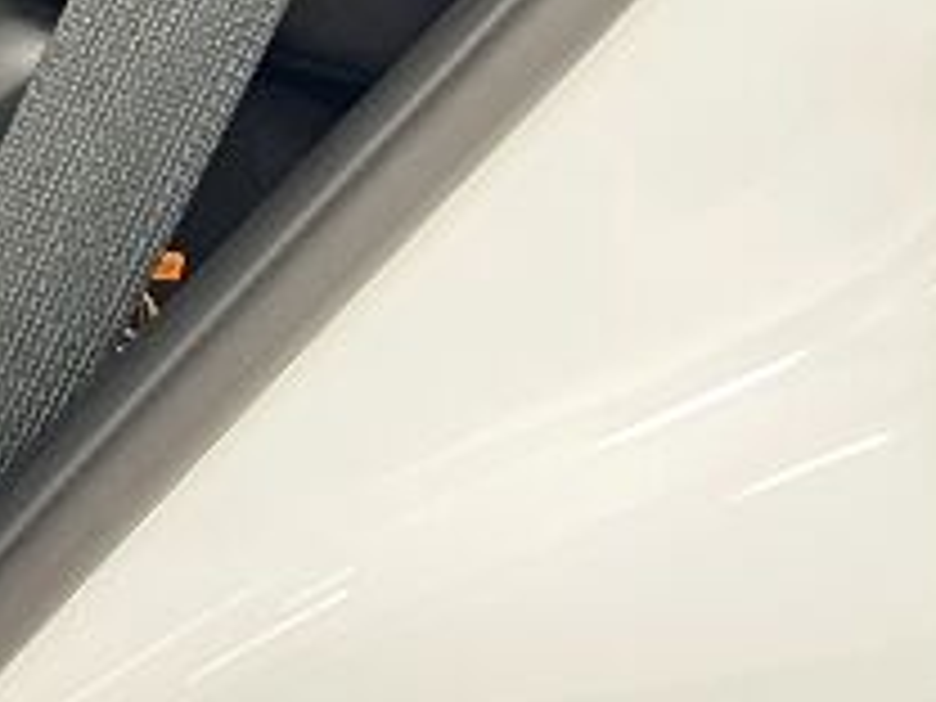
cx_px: -1022
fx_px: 3461
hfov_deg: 13.0
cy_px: -513
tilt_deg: -17.7
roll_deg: -2.2
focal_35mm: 128
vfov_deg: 10.9
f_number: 1.5
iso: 500
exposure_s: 1/40
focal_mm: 5.7
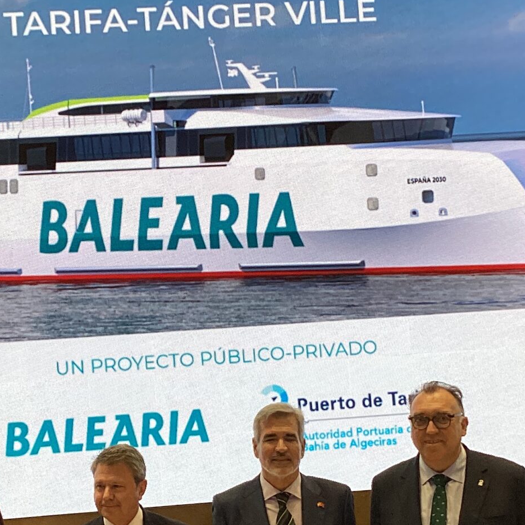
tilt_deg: +4.7
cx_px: 140
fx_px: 1287
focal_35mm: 75
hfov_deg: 22.9
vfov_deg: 23.1
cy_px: 282
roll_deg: +3.9
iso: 40
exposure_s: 1/100
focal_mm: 3.3
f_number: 2.4
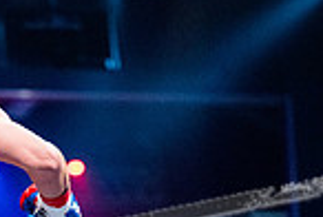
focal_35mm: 198
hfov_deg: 10.3
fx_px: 1780
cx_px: 29
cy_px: 273
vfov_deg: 6.9
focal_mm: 50
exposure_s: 1/1600
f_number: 1.4
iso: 6400
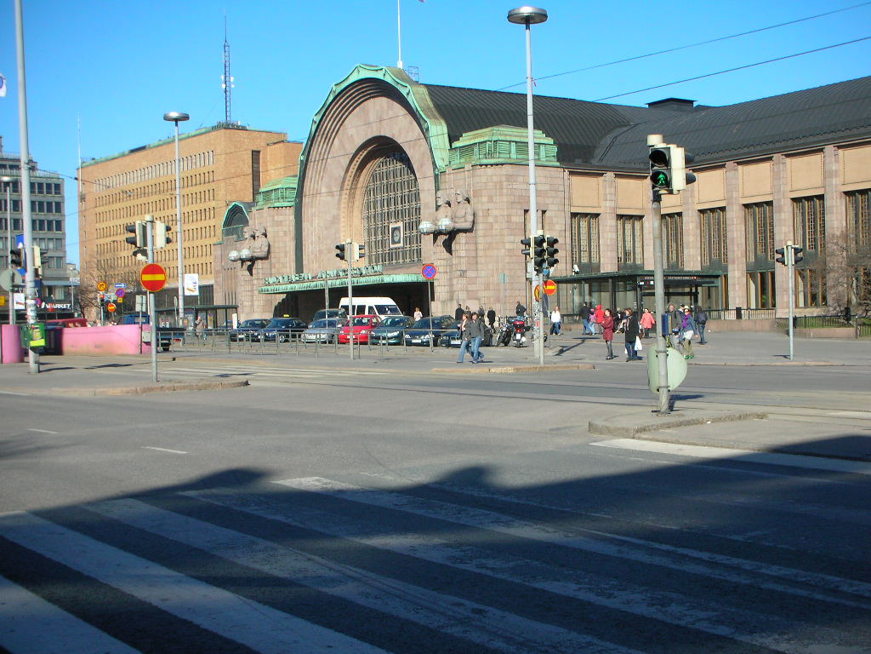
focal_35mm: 53
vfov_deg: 27.5
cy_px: 327
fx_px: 1334
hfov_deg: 36.2
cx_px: 436
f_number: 10.5
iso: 50
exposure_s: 1/81.8
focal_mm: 8.8
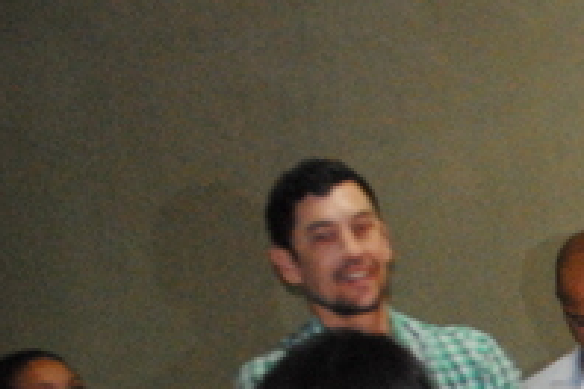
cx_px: 1115
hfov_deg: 9.9
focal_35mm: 194
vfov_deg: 7.0
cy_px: 533
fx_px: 3147
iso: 1600
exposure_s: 1/30
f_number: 4.8
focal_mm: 32
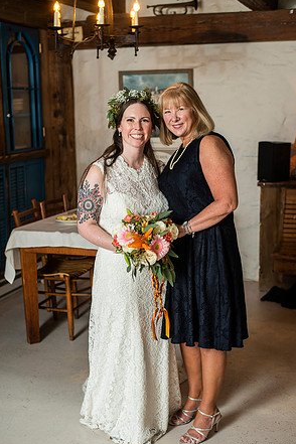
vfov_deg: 38.9
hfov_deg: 26.5
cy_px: 223
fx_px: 629
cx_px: 150
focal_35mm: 51
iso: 400
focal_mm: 50
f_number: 3.2
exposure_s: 1/80
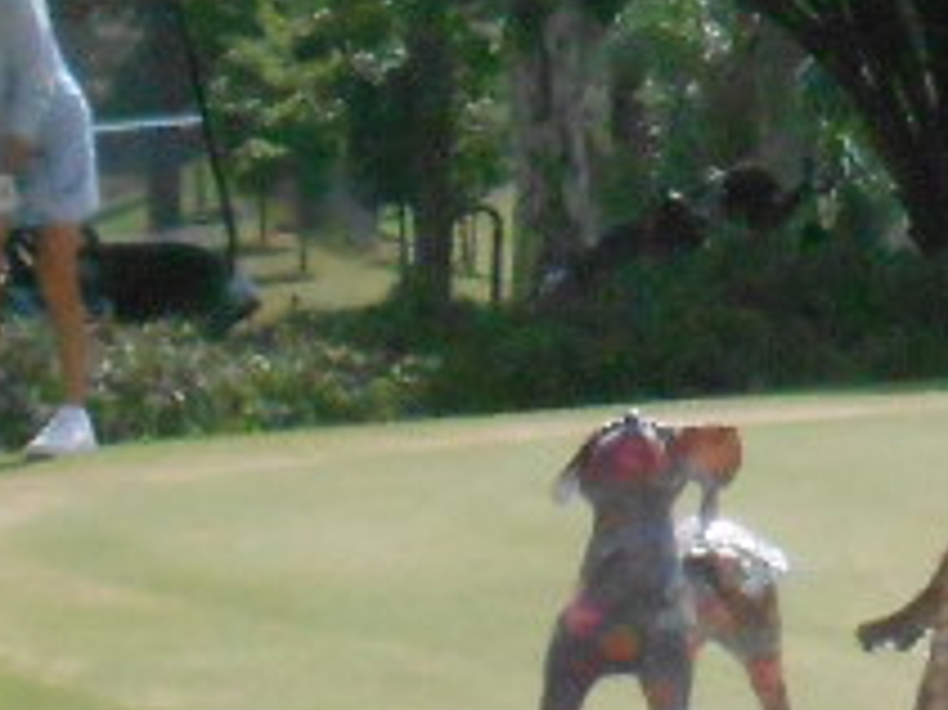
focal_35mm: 321
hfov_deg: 6.0
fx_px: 8786
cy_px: 229
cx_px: 1824
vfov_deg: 4.6
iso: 800
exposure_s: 1/1250
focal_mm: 11.6
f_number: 5.3
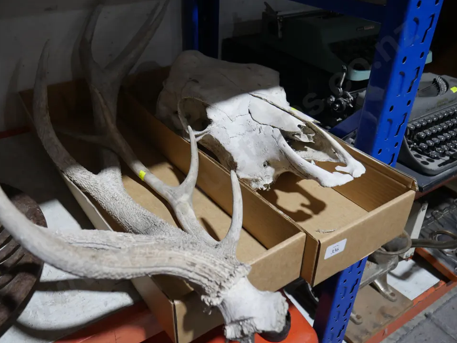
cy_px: 175
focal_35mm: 32
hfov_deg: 56.8
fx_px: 423
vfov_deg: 44.2
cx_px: 218
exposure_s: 1/60
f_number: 3.6
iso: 320
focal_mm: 15
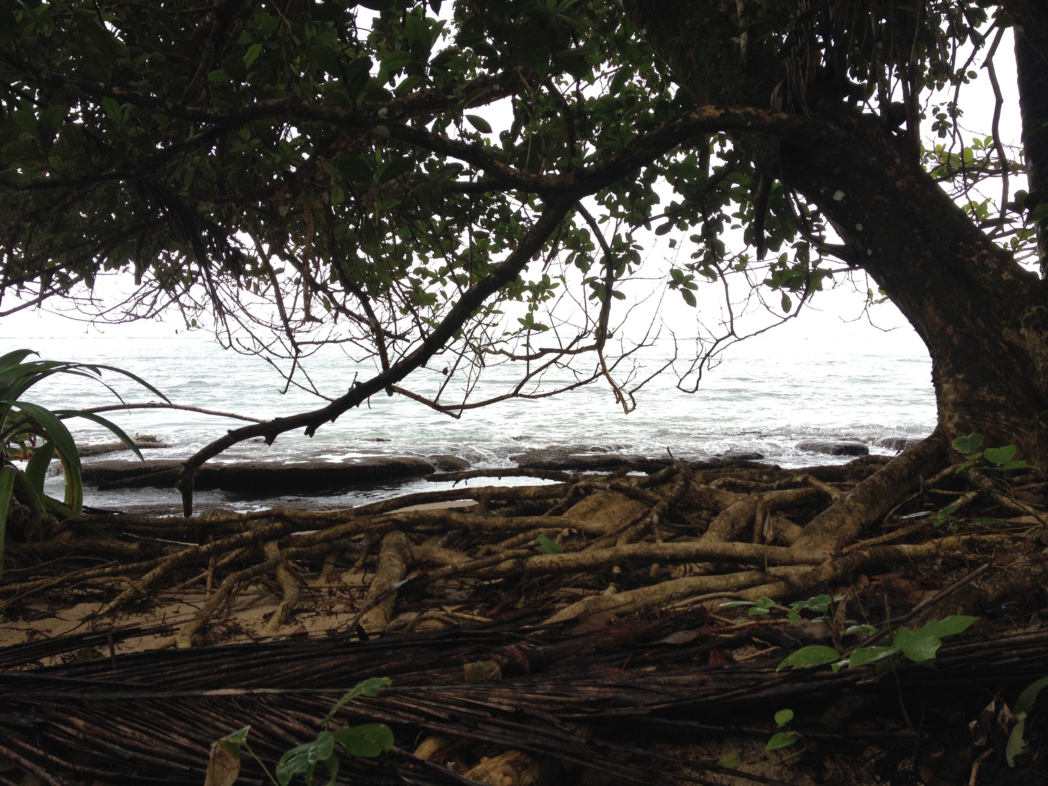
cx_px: 524
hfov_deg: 52.6
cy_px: 393
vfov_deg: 40.7
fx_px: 1060
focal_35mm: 35
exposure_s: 1/161
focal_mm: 4.28
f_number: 2.4
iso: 50
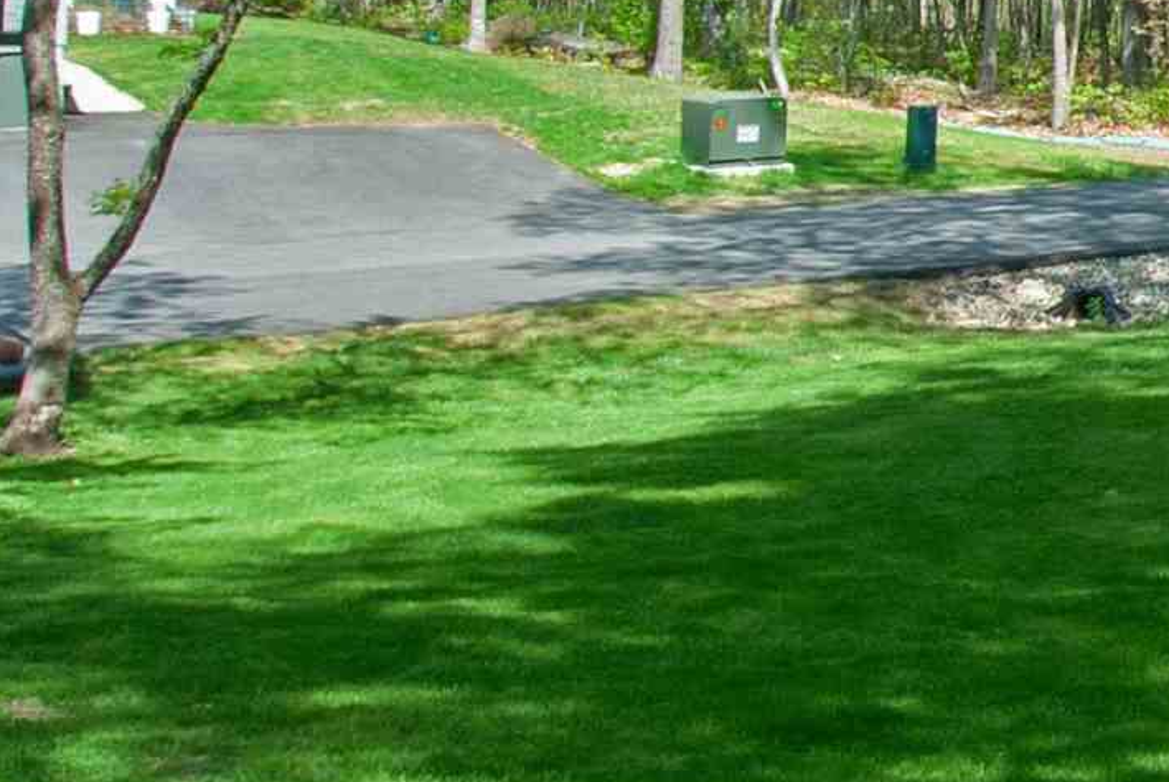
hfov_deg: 19.8
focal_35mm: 78
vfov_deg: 17.4
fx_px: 2535
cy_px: 170
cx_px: 2054
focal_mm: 12
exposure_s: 1/80
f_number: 11
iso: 200
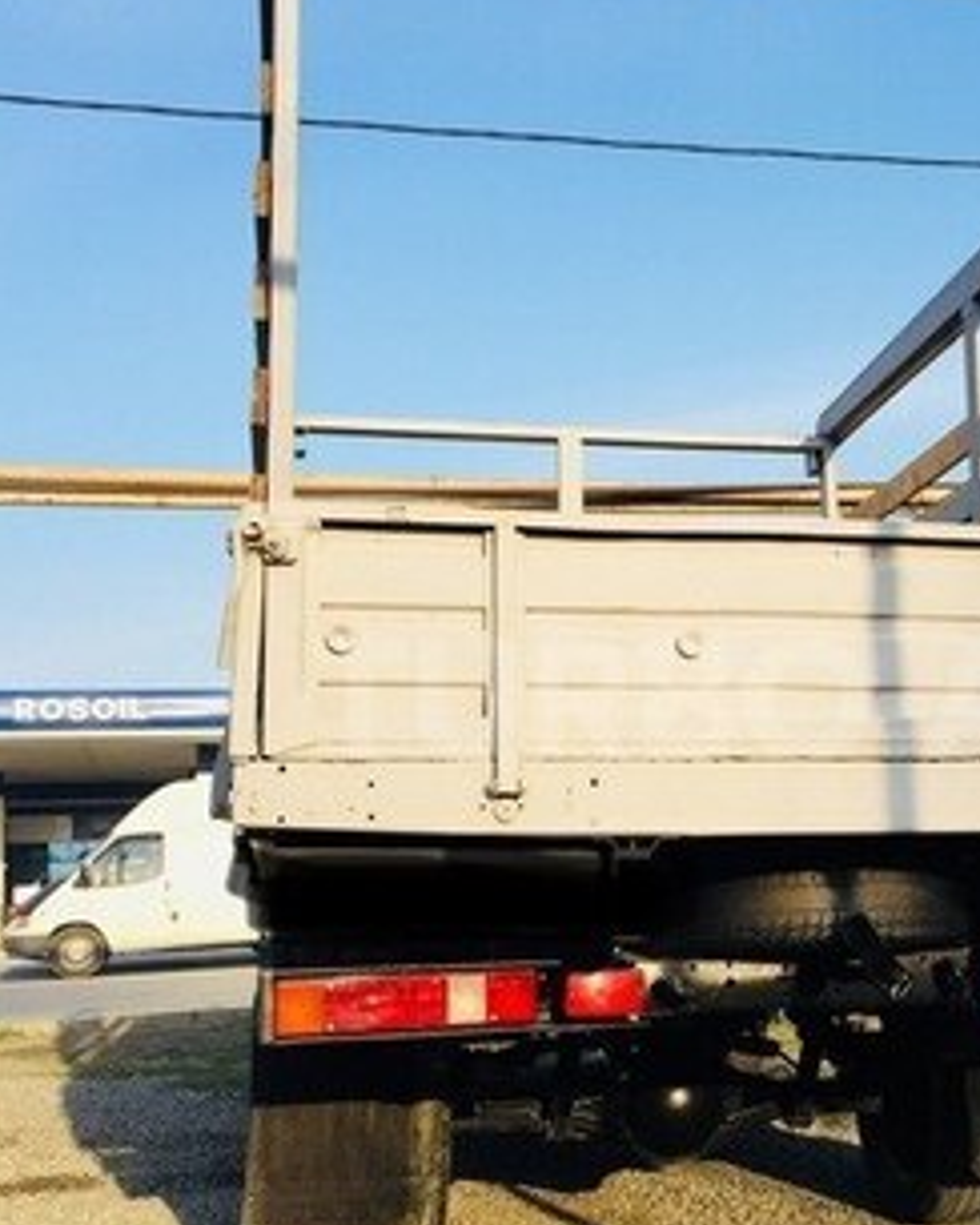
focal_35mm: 46
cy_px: 699
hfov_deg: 32.2
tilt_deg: +6.6
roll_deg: +3.1
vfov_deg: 40.2
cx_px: 727
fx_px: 1668
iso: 32
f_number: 2.2
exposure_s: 1/1099
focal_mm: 4.15
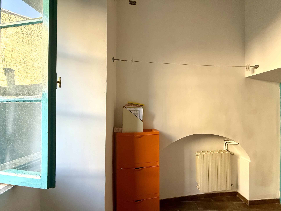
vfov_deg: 85.7
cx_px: 140
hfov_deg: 102.1
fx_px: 114
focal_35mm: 14
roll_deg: -0.4
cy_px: 106
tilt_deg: +1.2
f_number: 2.2
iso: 320
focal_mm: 2.22
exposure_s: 1/99
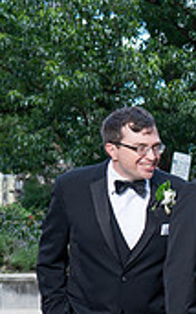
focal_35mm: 133
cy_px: 303
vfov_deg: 15.5
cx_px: 524
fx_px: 1136
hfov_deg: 8.7
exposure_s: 1/200
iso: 100
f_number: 4
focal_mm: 35
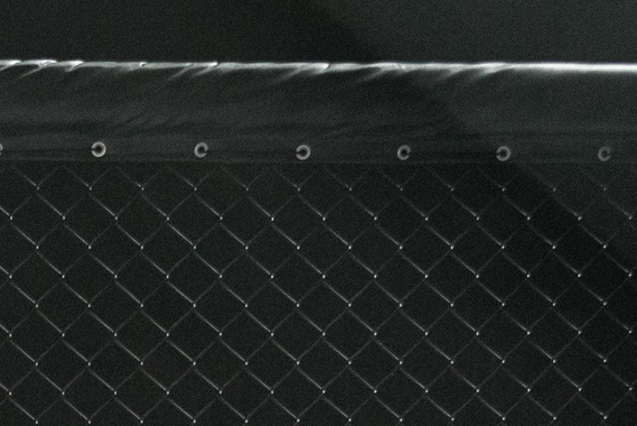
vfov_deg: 4.3
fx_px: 5576
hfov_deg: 6.5
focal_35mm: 315
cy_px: 791
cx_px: -77
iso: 2000
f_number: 4
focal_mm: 70
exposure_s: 1/800
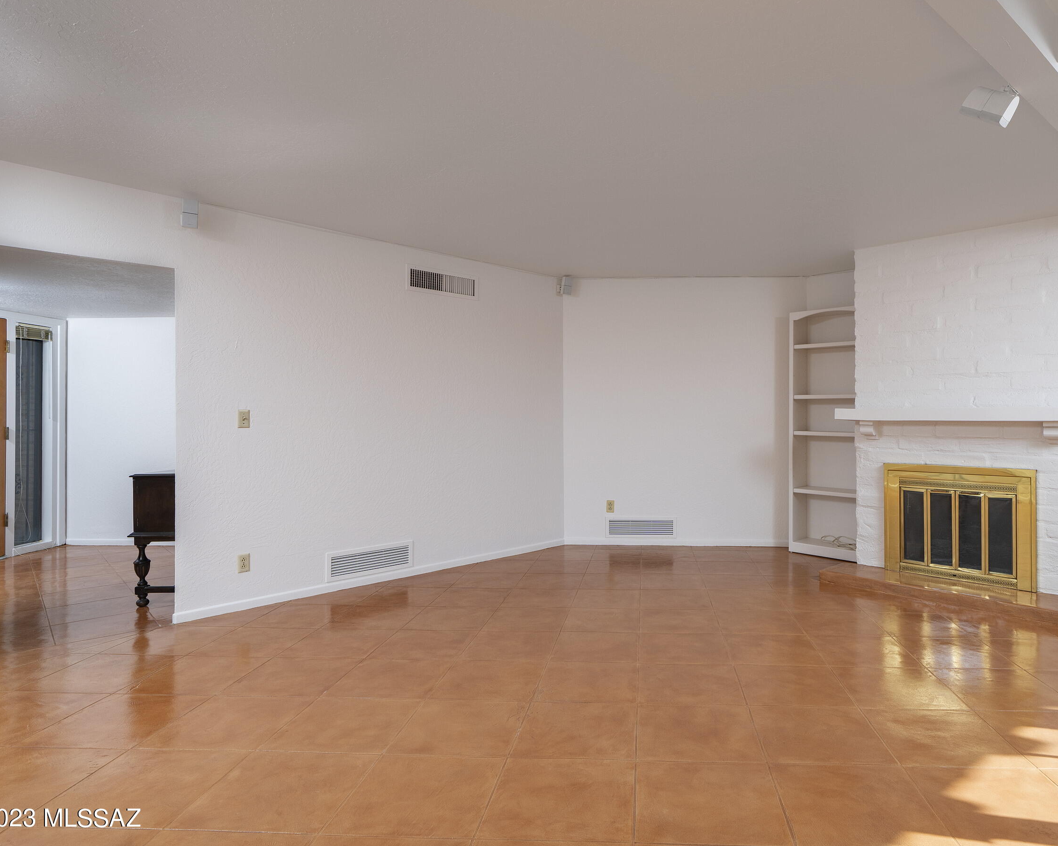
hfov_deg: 79.6
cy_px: 417
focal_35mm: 20
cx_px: 624
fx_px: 626
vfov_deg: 68.1
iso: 200
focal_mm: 17
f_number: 7.1
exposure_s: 1/160
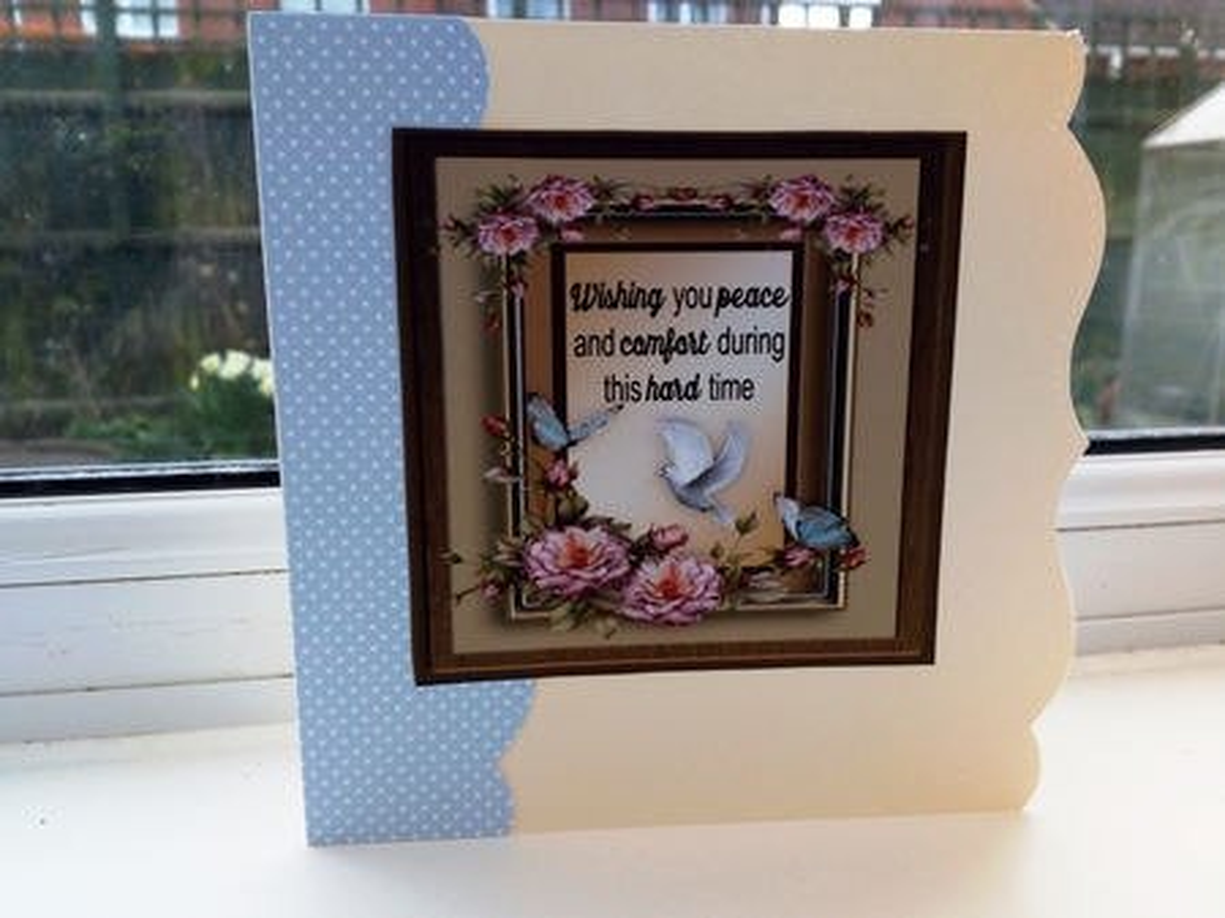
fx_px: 955
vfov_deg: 51.3
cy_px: 459
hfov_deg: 65.4
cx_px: 612
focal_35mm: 27
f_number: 2
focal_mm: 3.5
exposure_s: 1/100
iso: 142
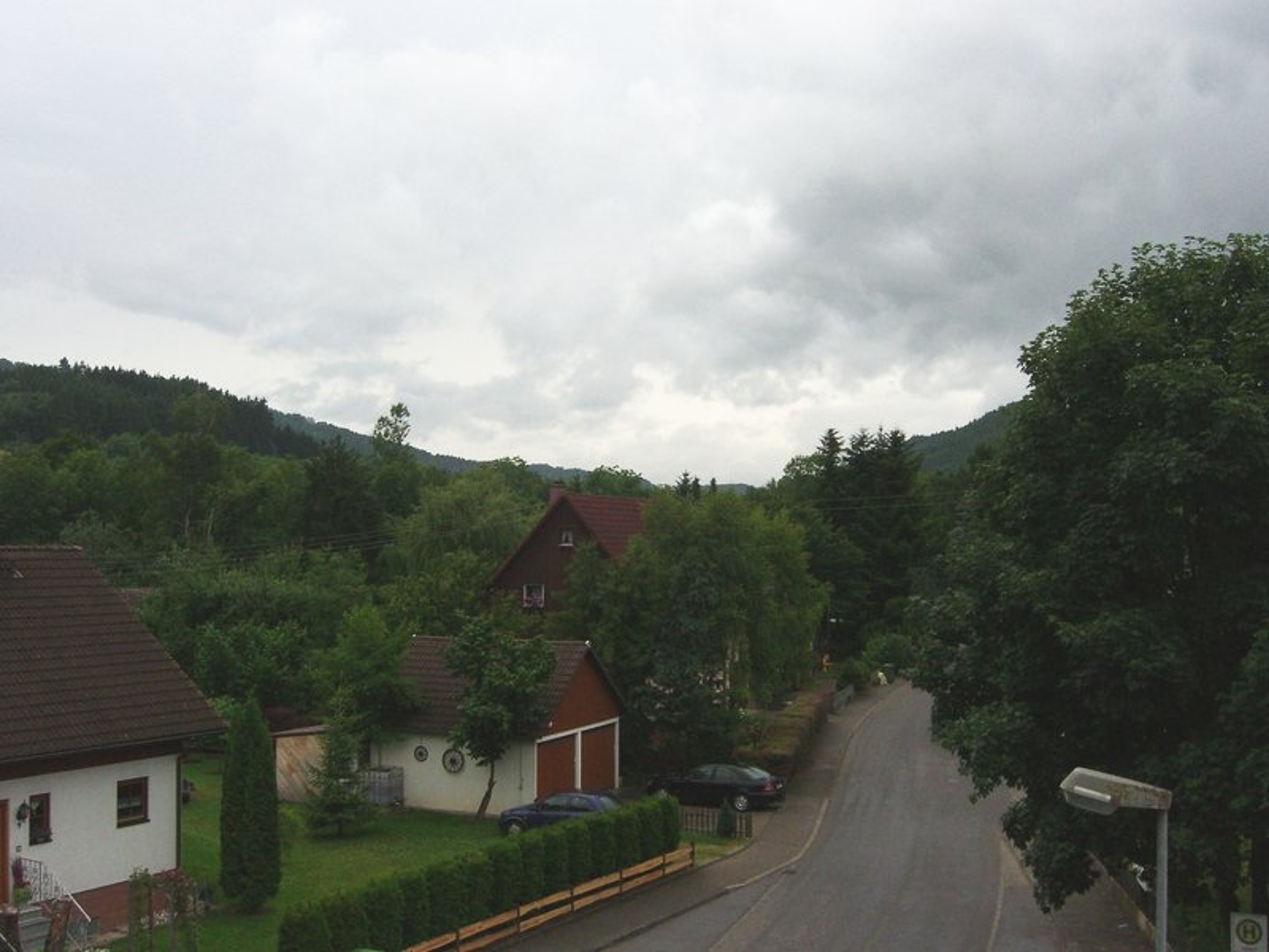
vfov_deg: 37.7
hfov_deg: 49.0
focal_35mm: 38
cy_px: 476
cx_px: 634
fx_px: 1393
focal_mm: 7.9
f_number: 4
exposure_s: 1/125
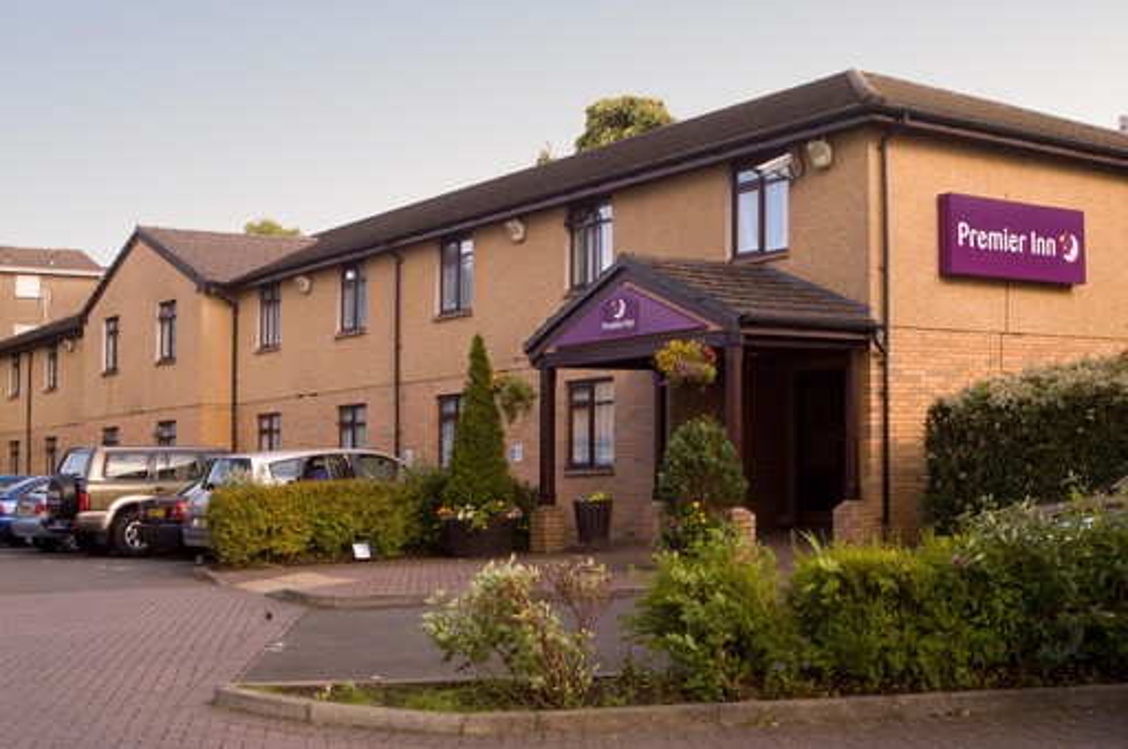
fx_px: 1502
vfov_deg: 28.0
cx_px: 564
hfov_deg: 41.2
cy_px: 374
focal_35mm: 48
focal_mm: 32
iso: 200
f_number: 11
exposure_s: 1/60
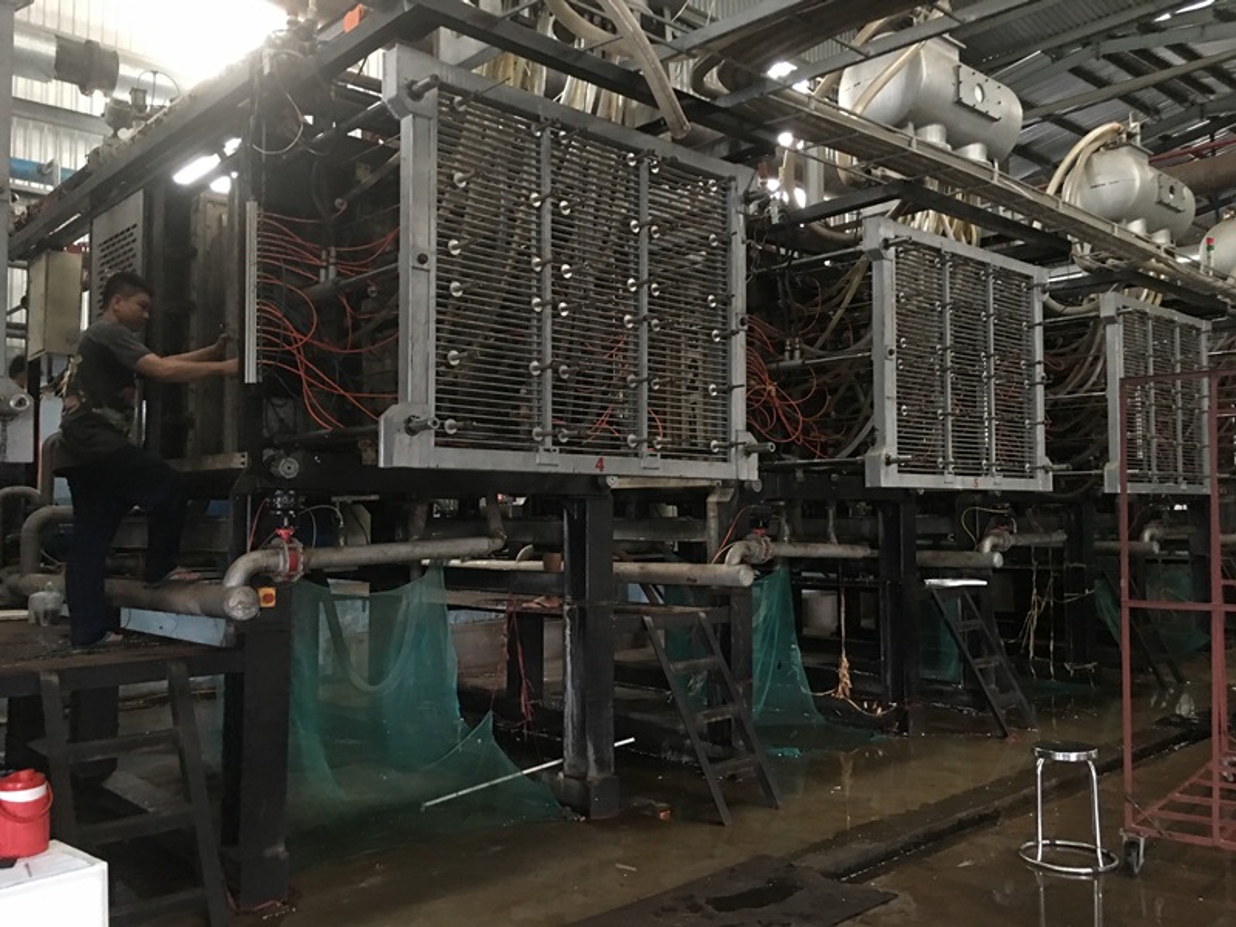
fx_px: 1035
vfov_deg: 48.2
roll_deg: +0.3
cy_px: 464
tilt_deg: +4.1
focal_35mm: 29
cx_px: 618
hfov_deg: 61.7
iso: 100
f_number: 2.2
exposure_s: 1/4
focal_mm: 4.15
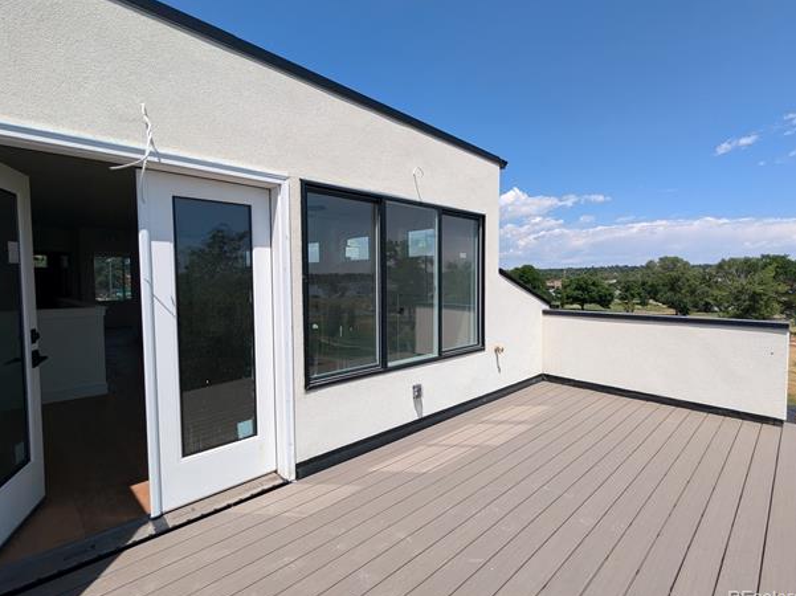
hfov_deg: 91.0
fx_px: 391
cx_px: 411
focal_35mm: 17
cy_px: 294
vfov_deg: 74.7
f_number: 2.2
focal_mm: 2.35
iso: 56
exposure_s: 1/2160
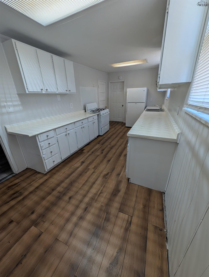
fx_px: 96
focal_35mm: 12
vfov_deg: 110.5
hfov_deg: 94.6
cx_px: 104
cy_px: 138
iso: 82
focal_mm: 2.02
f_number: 1.7
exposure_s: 1/120
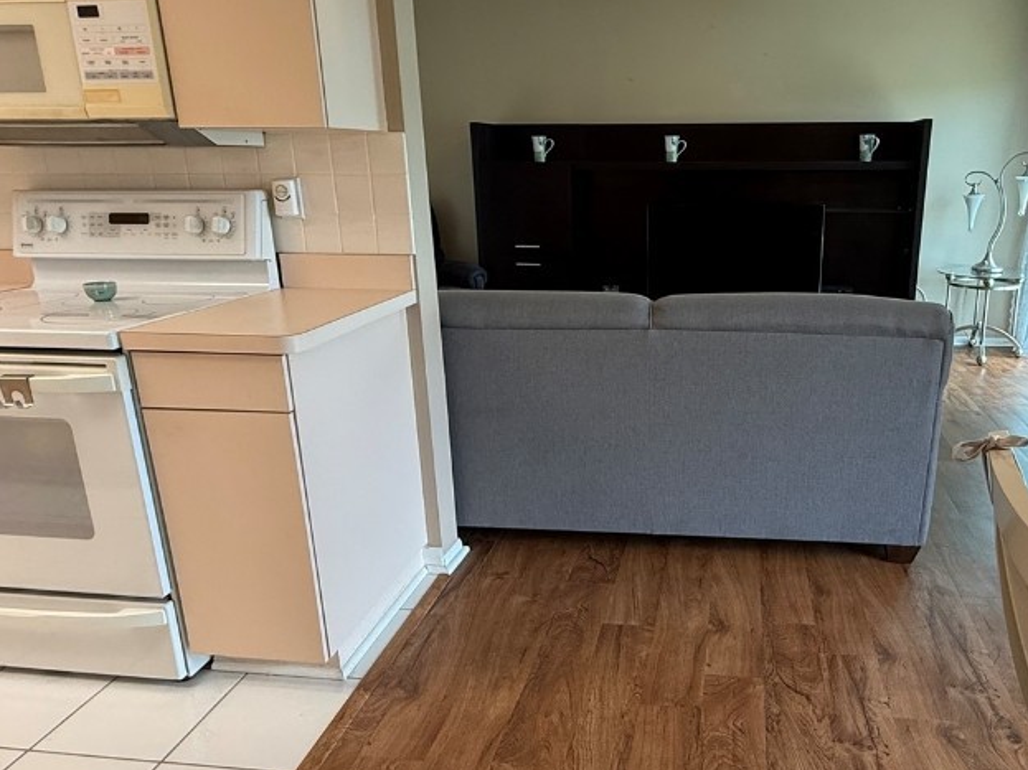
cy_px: 290
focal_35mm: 23
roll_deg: -1.0
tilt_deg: -16.5
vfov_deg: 58.2
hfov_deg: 68.4
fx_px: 683
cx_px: 790
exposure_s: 1/120
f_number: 2.2
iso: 200
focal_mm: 2.22
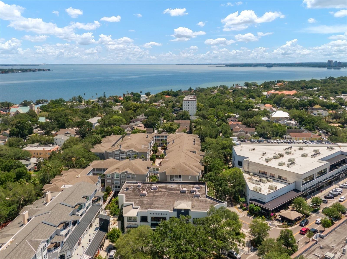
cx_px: 174
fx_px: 341
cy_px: 130
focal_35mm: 34
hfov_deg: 54.0
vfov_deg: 41.8
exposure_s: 1/1000
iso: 100
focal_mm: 5.82
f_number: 3.2
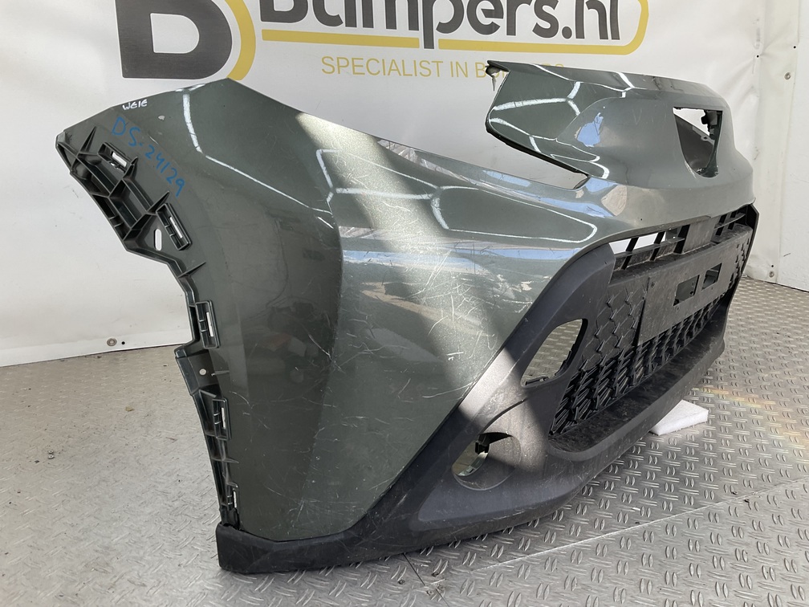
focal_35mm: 29
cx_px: 404
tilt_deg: -15.3
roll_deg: -3.0
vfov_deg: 48.2
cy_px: 304
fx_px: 678
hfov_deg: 61.7
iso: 20
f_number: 1.8
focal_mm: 3
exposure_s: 1/120
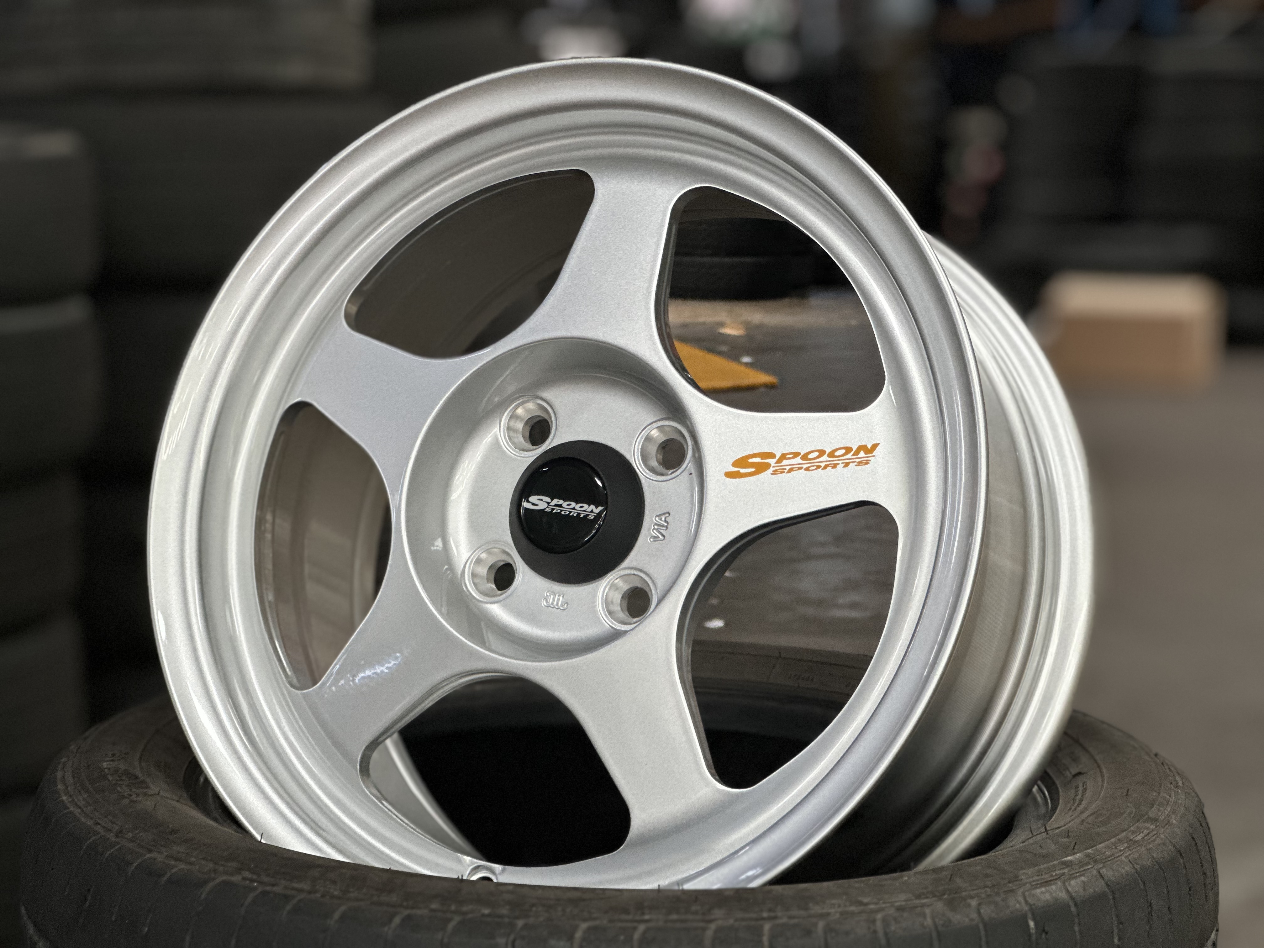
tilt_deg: -6.0
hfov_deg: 25.3
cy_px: 474
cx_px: 632
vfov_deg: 19.1
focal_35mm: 77
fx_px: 2812
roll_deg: -0.2
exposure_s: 1/121
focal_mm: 9
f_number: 2.8
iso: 200
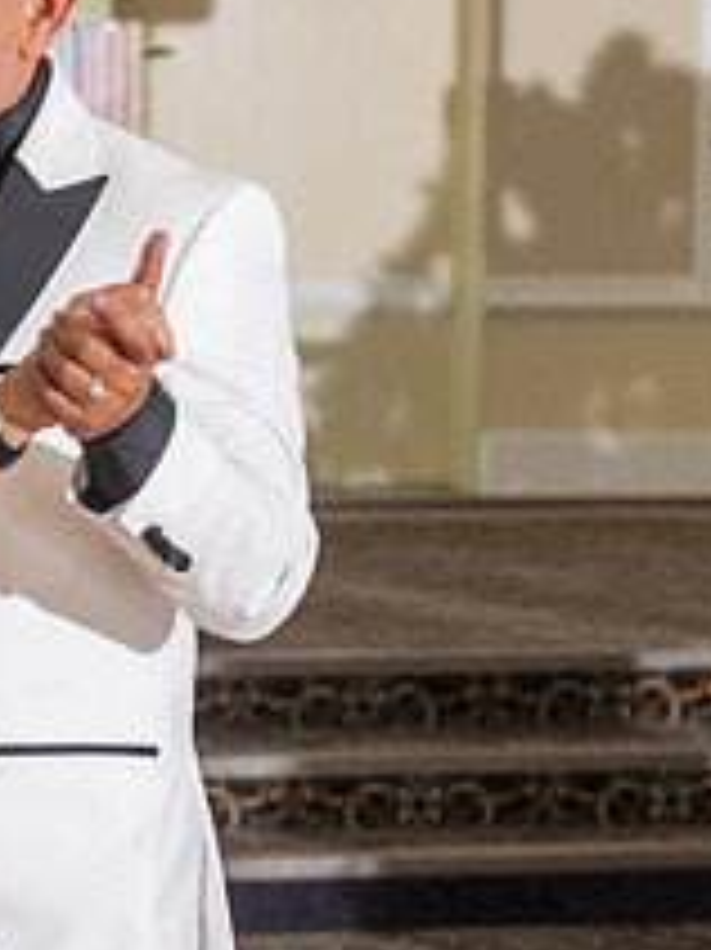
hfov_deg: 6.2
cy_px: 562
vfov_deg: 8.4
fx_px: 6470
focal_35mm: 236
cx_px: -192
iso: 800
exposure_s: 1/160
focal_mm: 70
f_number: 4
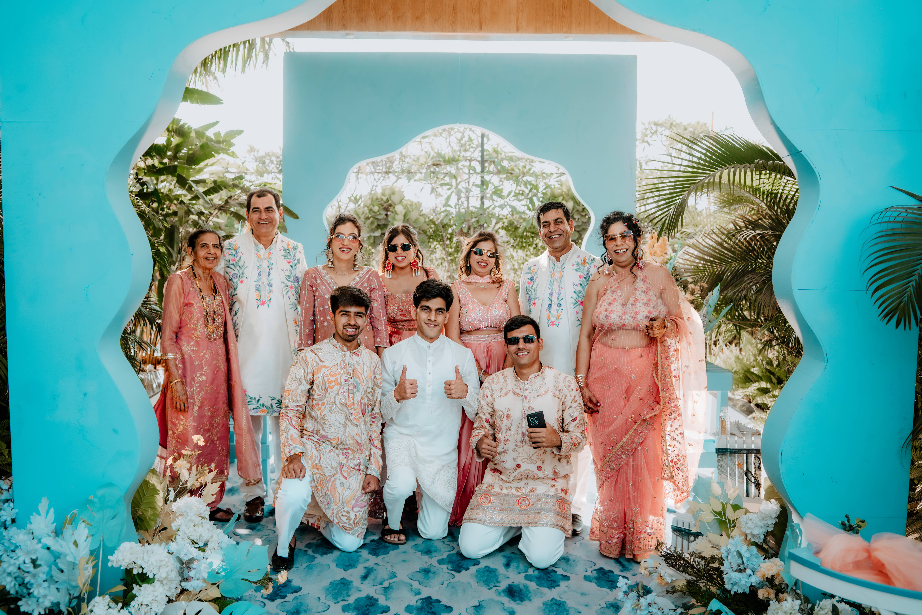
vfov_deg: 37.9
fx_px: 896
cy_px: 308
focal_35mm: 35
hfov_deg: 54.4
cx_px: 461
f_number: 4
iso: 500
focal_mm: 35
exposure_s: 1/400
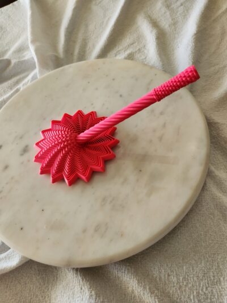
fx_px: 201
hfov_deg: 58.9
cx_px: 114
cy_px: 152
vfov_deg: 73.9
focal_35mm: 23
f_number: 1.8
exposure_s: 1/180
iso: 160
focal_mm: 5.4
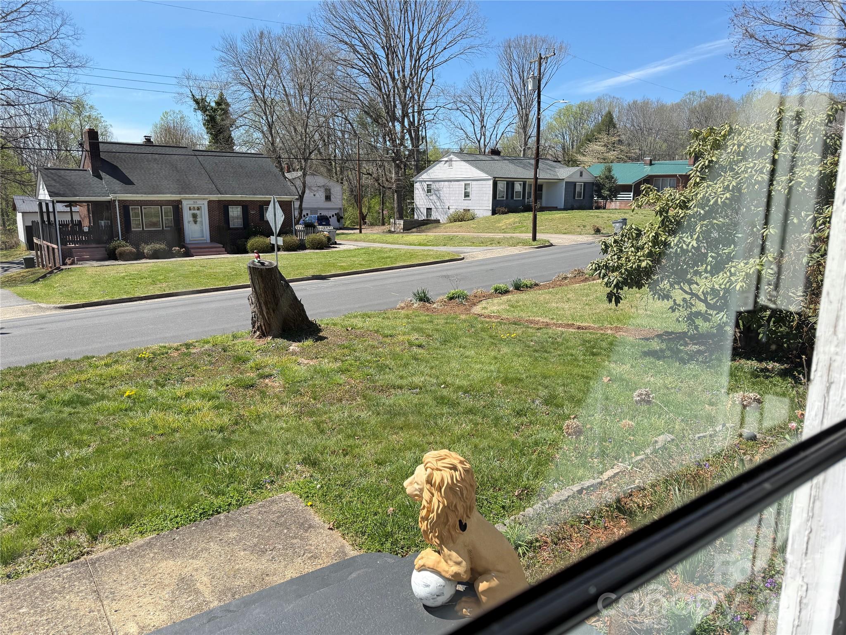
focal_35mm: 24
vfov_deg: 56.8
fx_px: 587
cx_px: 423
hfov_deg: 71.6
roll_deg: -0.8
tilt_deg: -11.8
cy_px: 318
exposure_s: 1/2445
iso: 100
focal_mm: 6.76
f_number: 1.78
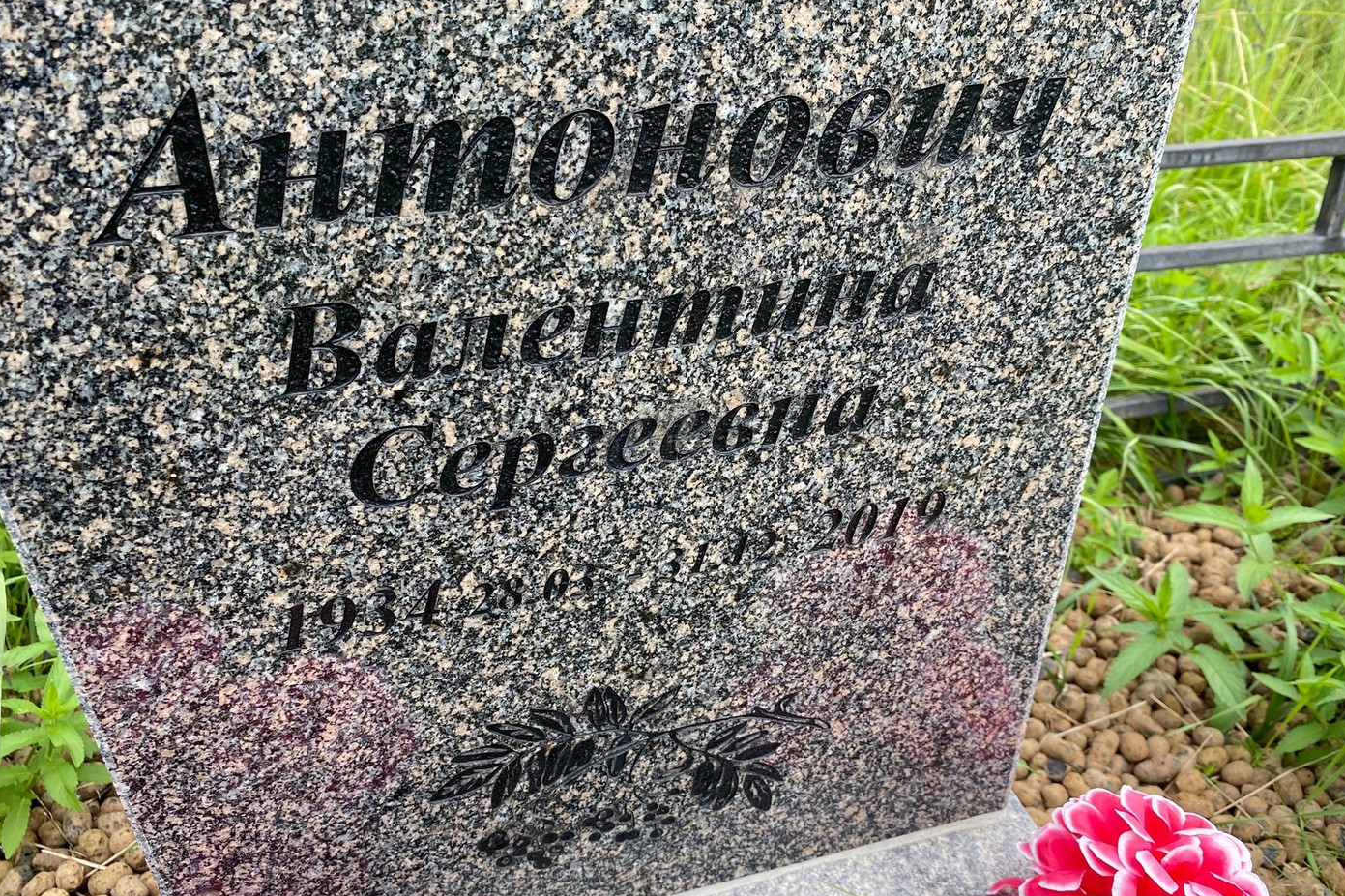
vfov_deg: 46.4
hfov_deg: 65.5
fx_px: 1046
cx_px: 678
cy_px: 468
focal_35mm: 28
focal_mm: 4.25
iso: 32
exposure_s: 1/342
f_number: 1.8
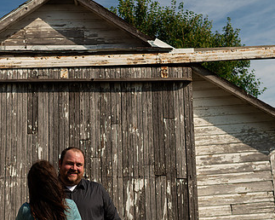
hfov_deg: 31.5
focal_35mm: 59
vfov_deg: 25.7
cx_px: 75
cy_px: 128
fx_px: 480
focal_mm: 35
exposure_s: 1/2500
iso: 100
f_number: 3.5
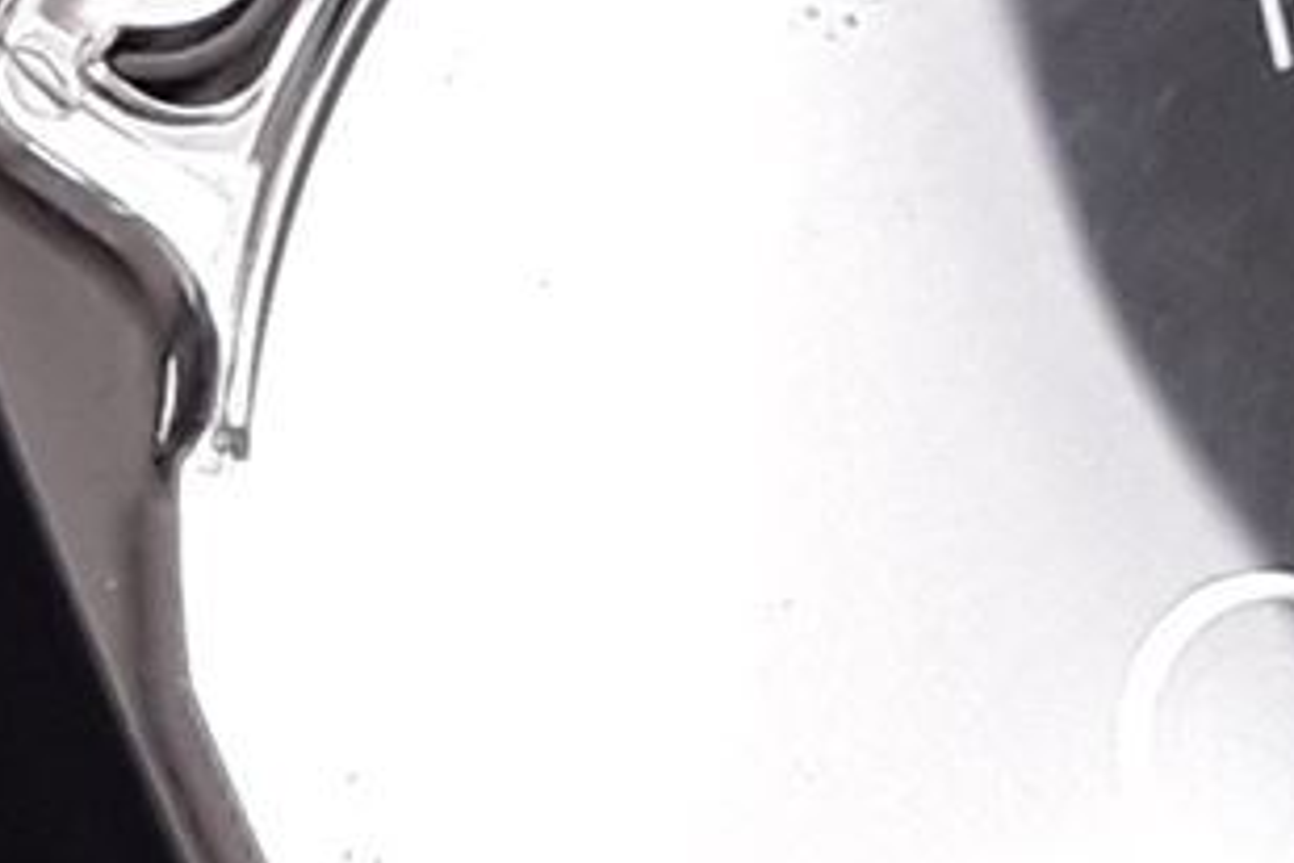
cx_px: -988
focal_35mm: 193
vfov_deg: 7.0
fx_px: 6937
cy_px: 1303
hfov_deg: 10.1
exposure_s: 1/111
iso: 100
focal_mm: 2.91
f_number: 1.9
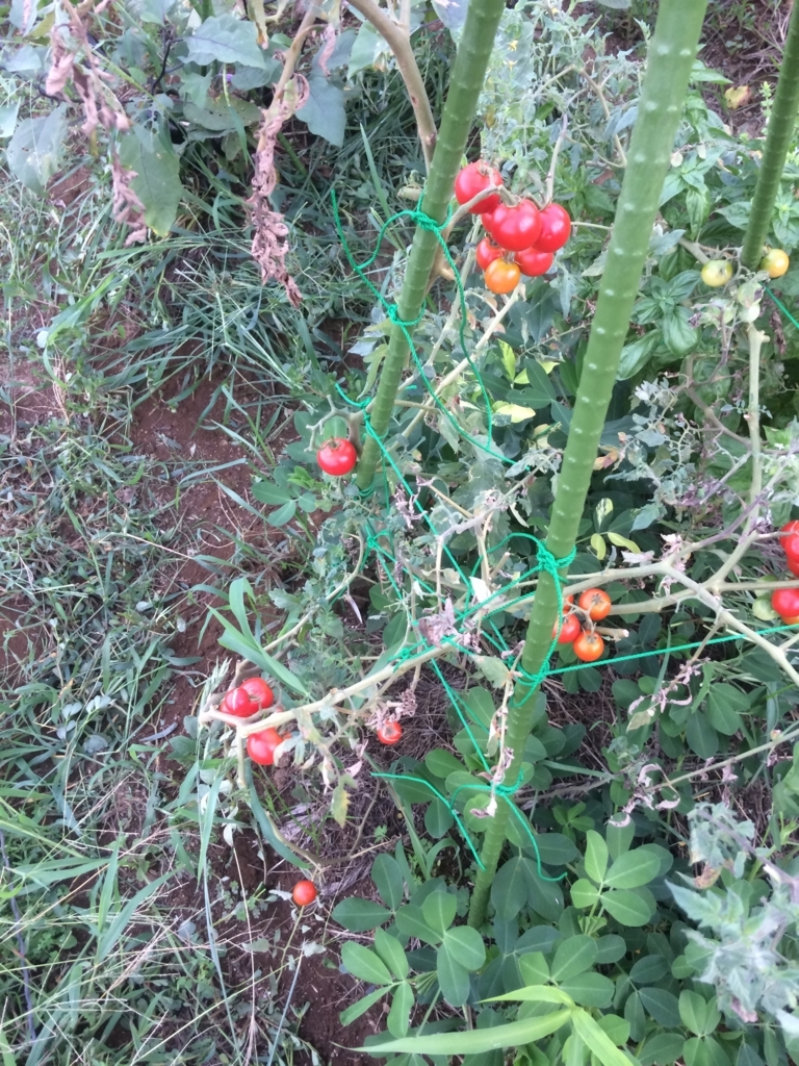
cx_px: 400
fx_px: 892
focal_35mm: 29
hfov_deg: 48.2
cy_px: 533
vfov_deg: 61.7
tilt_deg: -60.8
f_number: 2.2
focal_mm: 4.15
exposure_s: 1/30
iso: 40
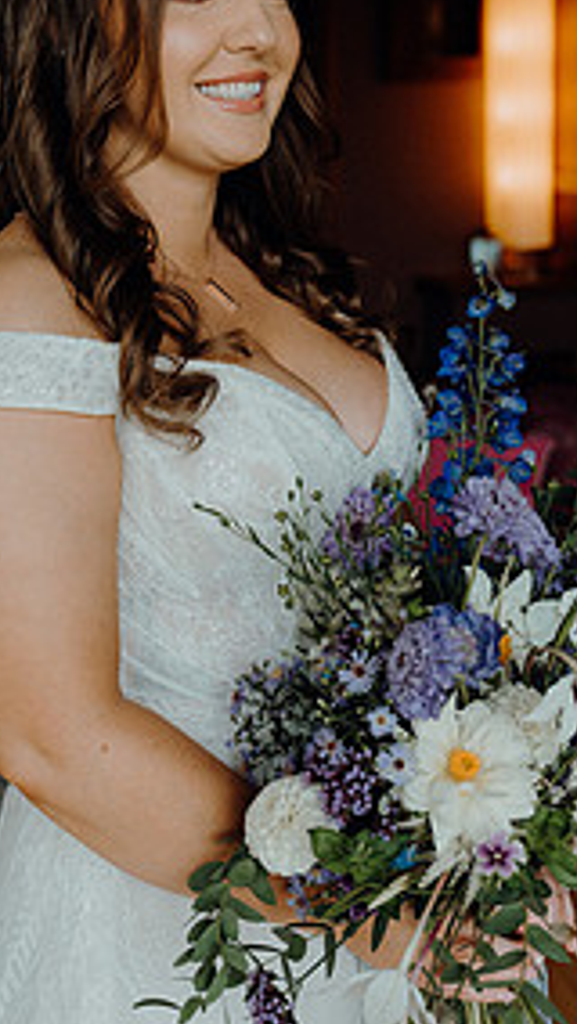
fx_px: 1576
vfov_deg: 36.0
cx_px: 310
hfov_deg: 20.7
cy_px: 487
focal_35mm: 58
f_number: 3.5
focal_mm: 35
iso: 640
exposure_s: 1/200
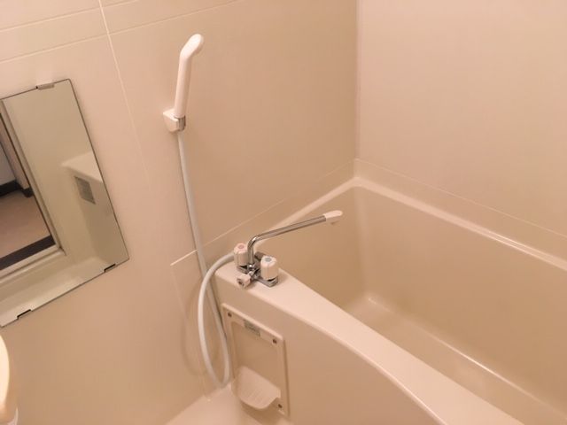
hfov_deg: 61.7
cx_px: 284
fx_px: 475
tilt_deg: -35.4
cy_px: 212
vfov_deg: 48.2
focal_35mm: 29
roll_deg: +5.3
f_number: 2.2
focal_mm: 4.15
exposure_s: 1/30
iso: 64
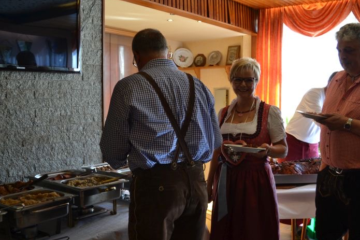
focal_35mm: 38
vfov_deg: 35.0
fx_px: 380
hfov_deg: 50.6
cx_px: 199
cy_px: 119
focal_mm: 22
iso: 400
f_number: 4.5
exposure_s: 1/60
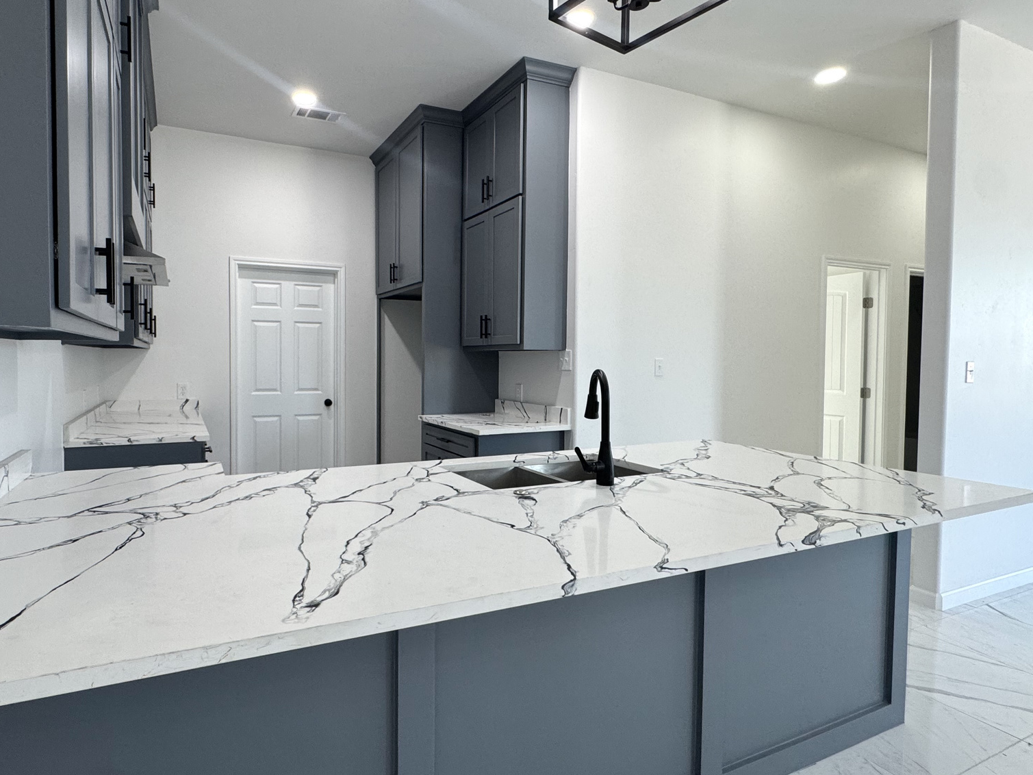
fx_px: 567
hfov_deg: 83.6
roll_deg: -0.4
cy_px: 375
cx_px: 414
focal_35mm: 19
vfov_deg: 68.7
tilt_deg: -2.7
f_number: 2.2
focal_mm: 2.22
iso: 160
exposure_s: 1/120
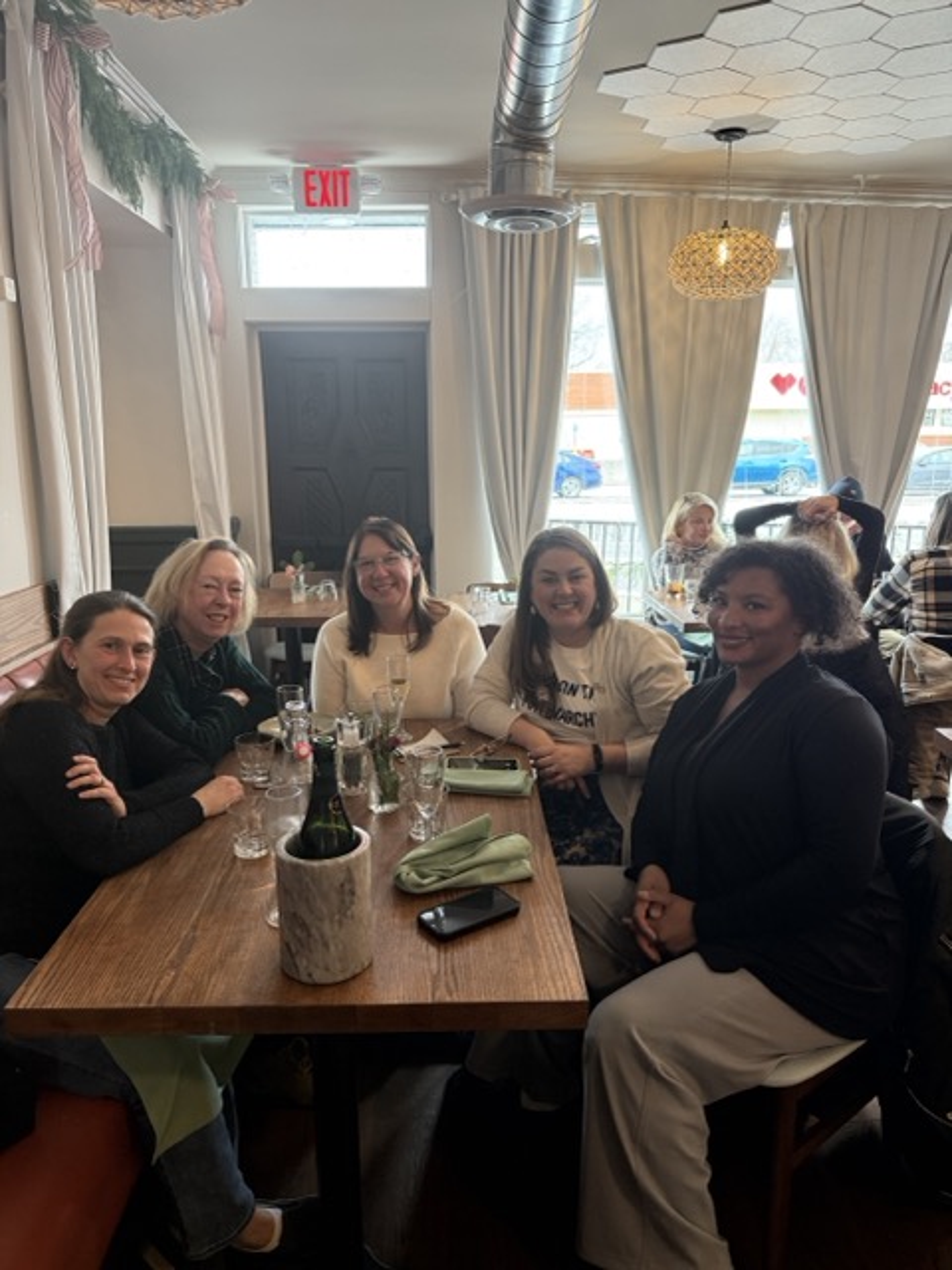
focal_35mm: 24
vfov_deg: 71.6
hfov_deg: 56.8
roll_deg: +0.0
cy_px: 635
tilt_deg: -11.5
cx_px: 476
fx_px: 880
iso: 250
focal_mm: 6.76
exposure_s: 1/60
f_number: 1.78
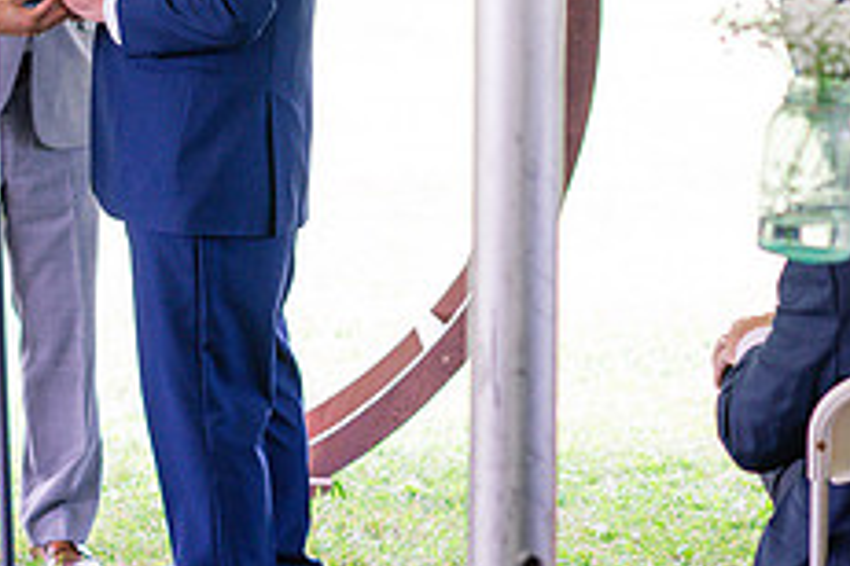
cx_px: 48
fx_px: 5336
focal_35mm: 226
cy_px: 20
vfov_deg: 6.1
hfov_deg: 9.1
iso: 500
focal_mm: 85
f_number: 3.2
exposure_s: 1/250
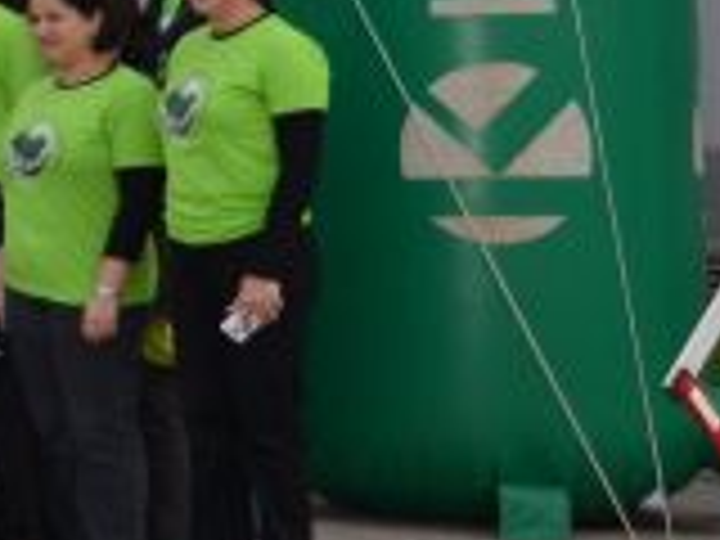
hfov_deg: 10.6
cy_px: 4
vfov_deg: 9.3
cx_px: -1040
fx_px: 3286
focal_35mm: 158
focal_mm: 22
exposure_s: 1/800
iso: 320
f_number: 3.8
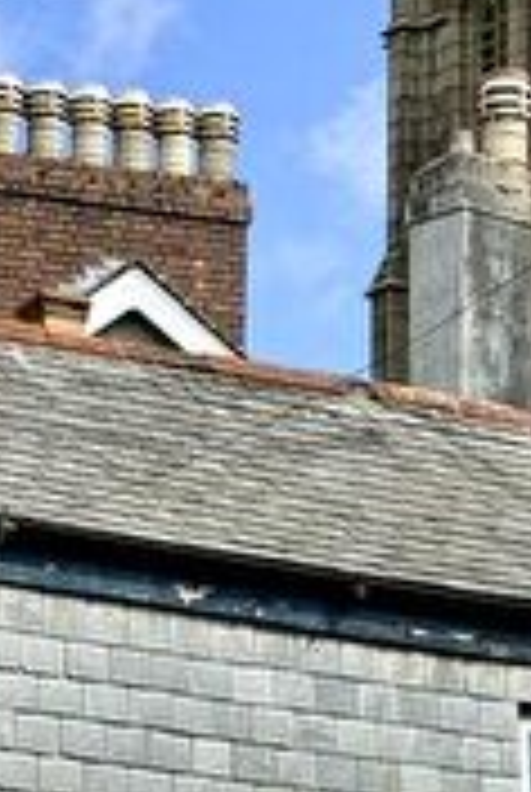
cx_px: 104
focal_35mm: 198
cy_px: 758
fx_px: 4363
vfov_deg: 10.3
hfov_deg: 7.0
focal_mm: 6.76
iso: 64
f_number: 1.78
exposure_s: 1/4329
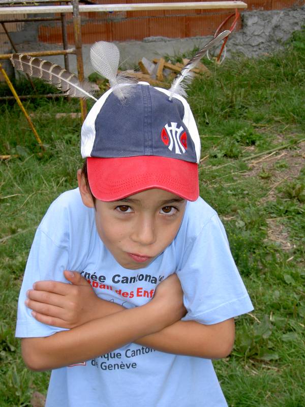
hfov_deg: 26.6
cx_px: 152
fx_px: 646
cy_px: 204
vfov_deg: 34.9
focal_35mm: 55
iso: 100
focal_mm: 11.3
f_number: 5.5
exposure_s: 1/160
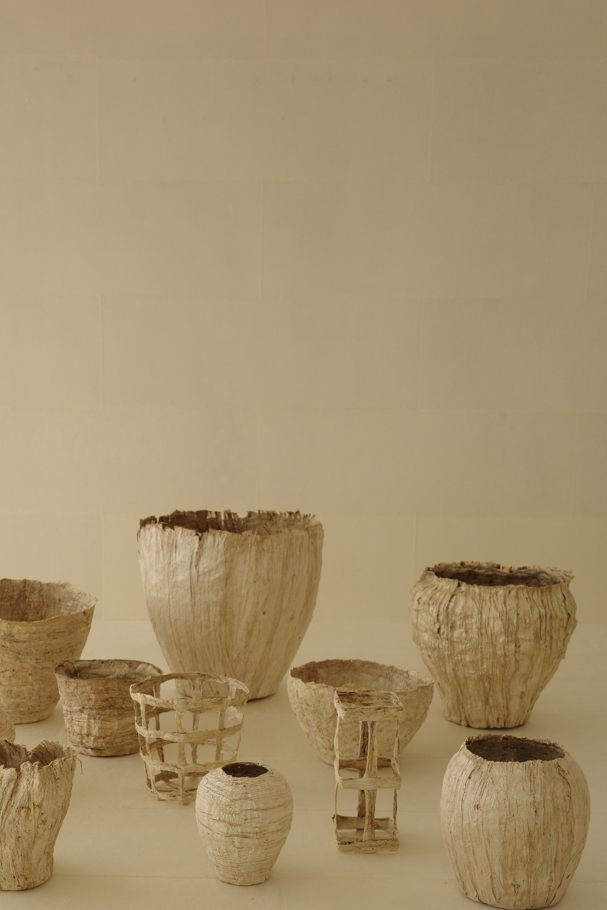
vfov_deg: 36.5
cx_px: 236
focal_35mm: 54
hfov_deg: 25.0
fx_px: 1366
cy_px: 607
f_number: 3.2
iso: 400
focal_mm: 26
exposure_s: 1/160
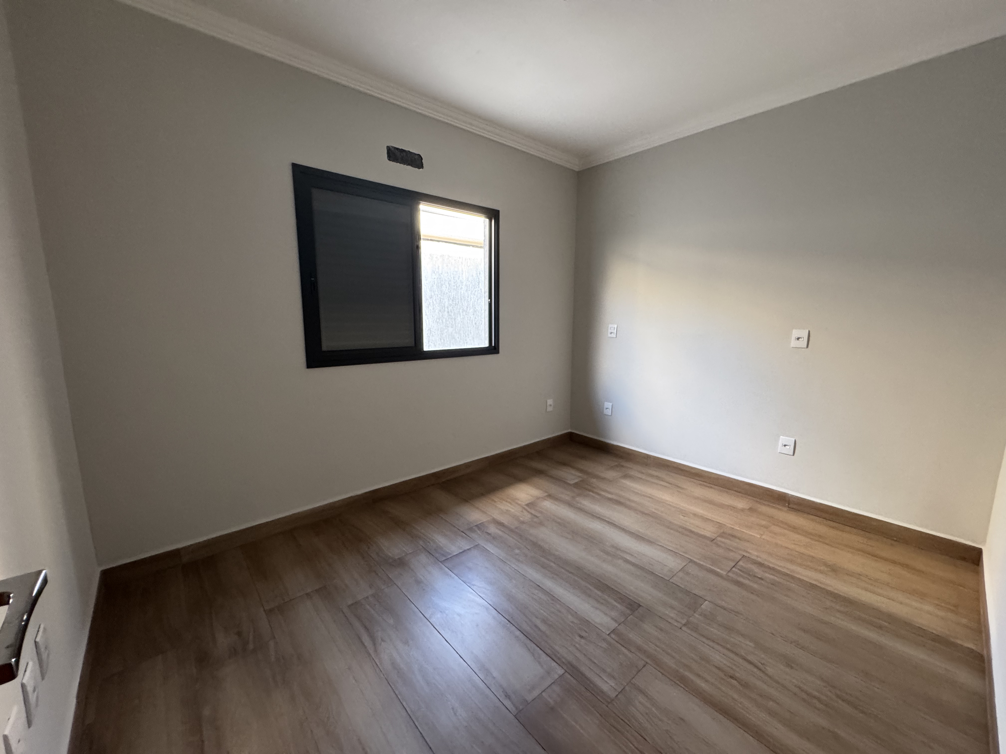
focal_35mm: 14
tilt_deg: -9.2
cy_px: 377
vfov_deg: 85.7
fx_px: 407
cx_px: 503
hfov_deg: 102.1
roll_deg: -0.5
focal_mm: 2.22
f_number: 2.2
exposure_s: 1/70
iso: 320
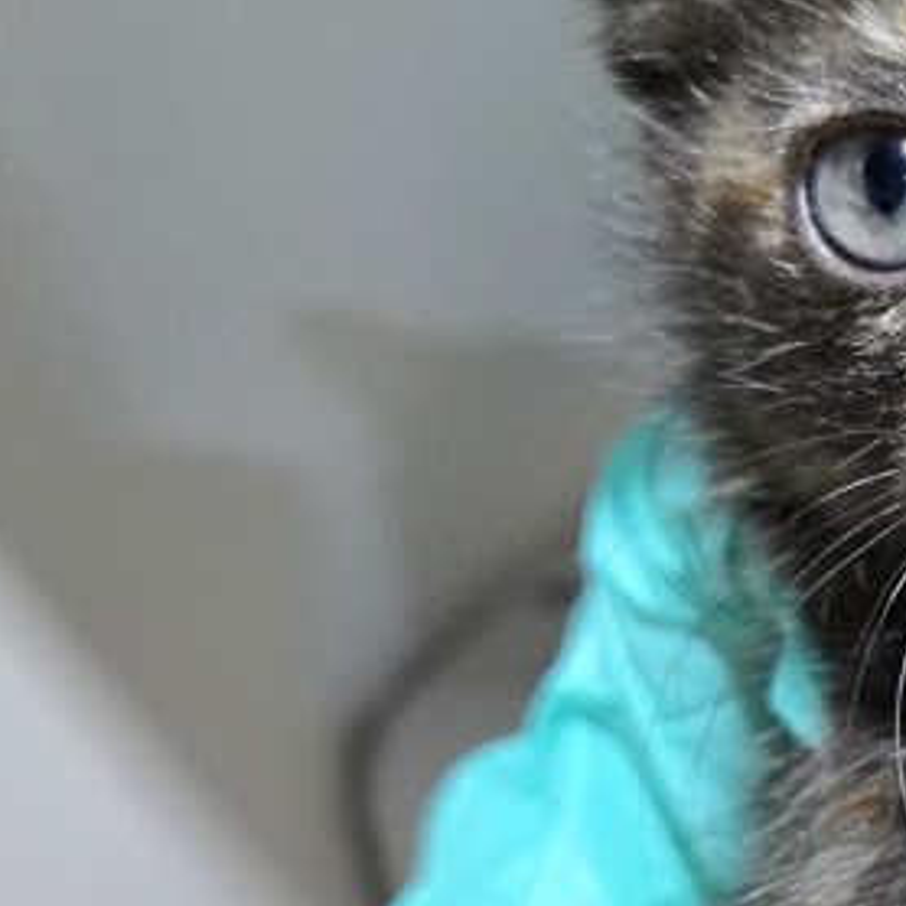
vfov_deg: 22.9
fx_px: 2221
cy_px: 622
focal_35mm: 75
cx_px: 1186
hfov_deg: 20.9
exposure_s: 1/120
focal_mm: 5.4
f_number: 1.8
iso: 400
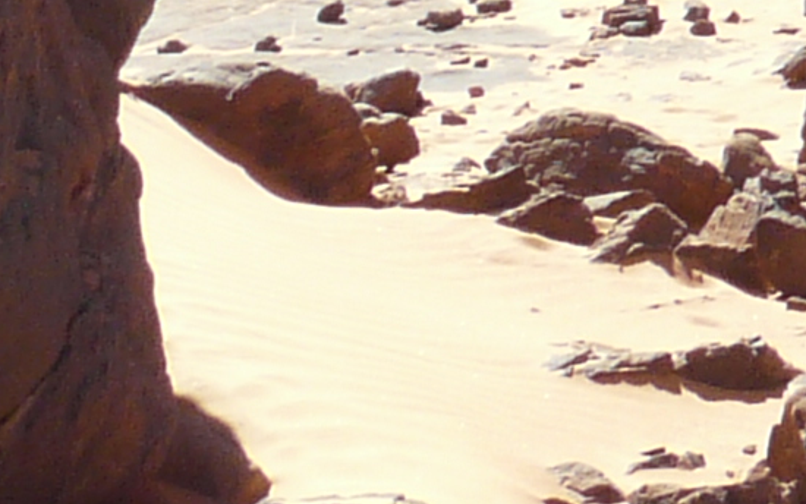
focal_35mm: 176
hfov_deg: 10.5
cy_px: -1059
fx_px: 3867
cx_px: 1849
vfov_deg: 6.7
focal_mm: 4.6
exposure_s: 1/200
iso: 100
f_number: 5
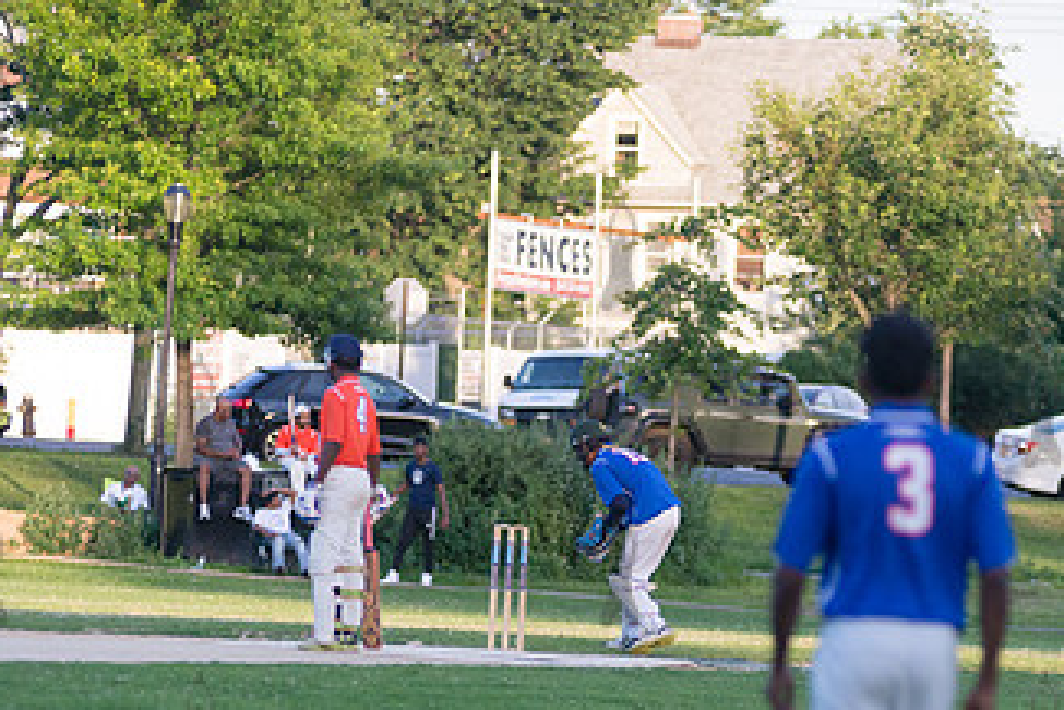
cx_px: 619
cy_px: 568
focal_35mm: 277
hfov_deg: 7.4
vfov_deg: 5.0
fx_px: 8190
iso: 1600
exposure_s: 1/4000
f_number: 2.8
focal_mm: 155
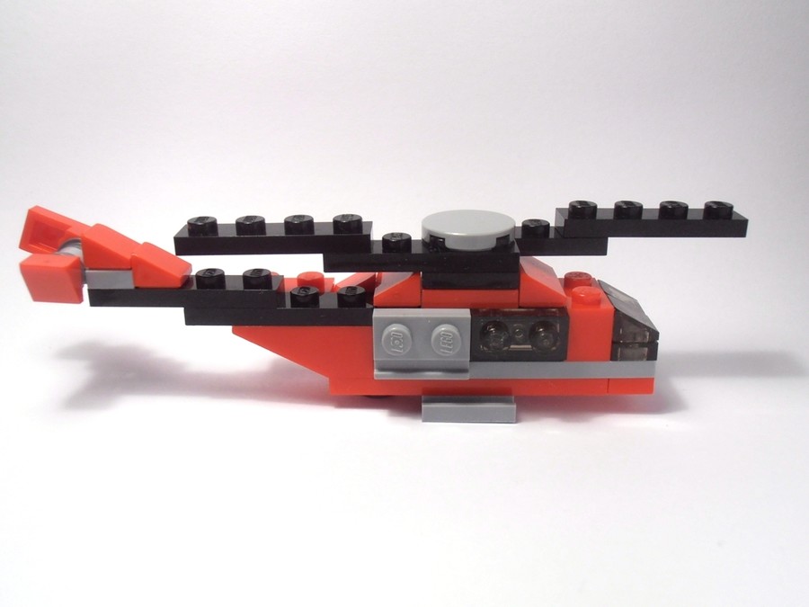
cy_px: 304
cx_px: 404
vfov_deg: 38.7
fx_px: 865
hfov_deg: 50.1
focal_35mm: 37
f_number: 3.9
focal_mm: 6.61
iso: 80
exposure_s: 1/80
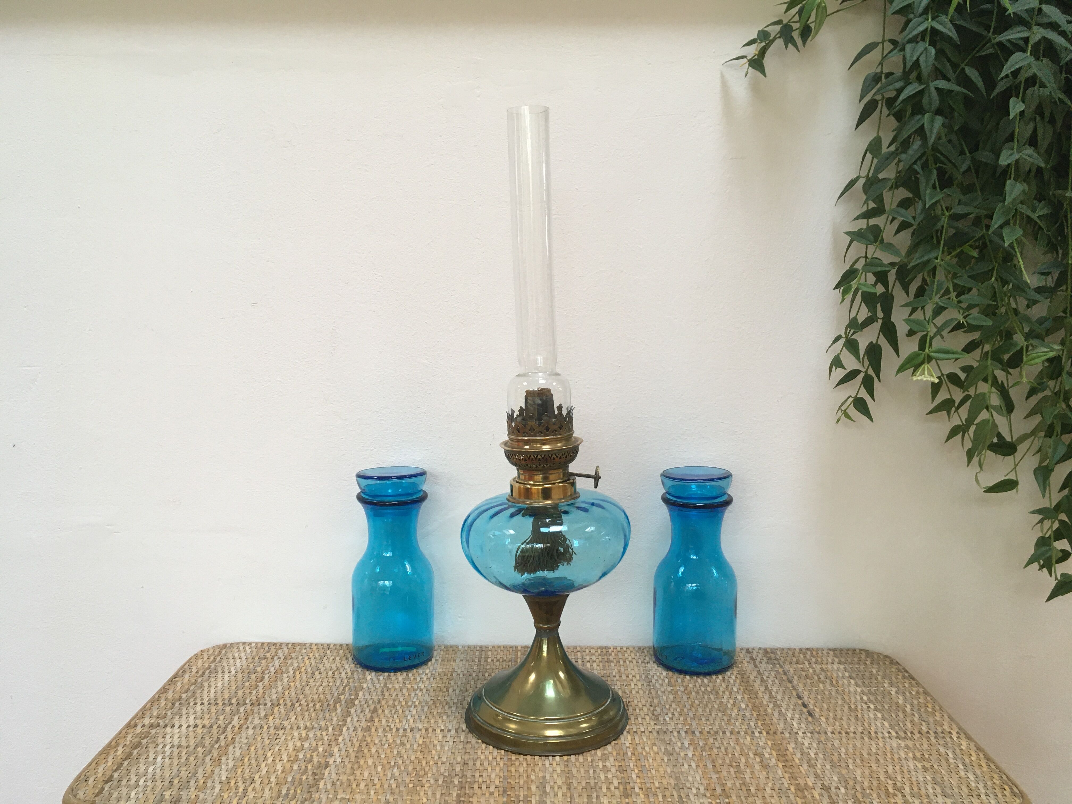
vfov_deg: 48.2
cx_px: 536
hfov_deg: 61.7
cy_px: 402
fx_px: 898
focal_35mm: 29
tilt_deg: -7.4
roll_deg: -0.6
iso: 50
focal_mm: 4.15
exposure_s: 1/33
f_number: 2.2
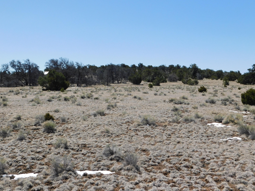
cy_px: 96
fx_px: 265
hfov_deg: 51.4
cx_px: 128
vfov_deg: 39.7
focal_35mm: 36
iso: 125
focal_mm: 6.3
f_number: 7
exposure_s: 1/400
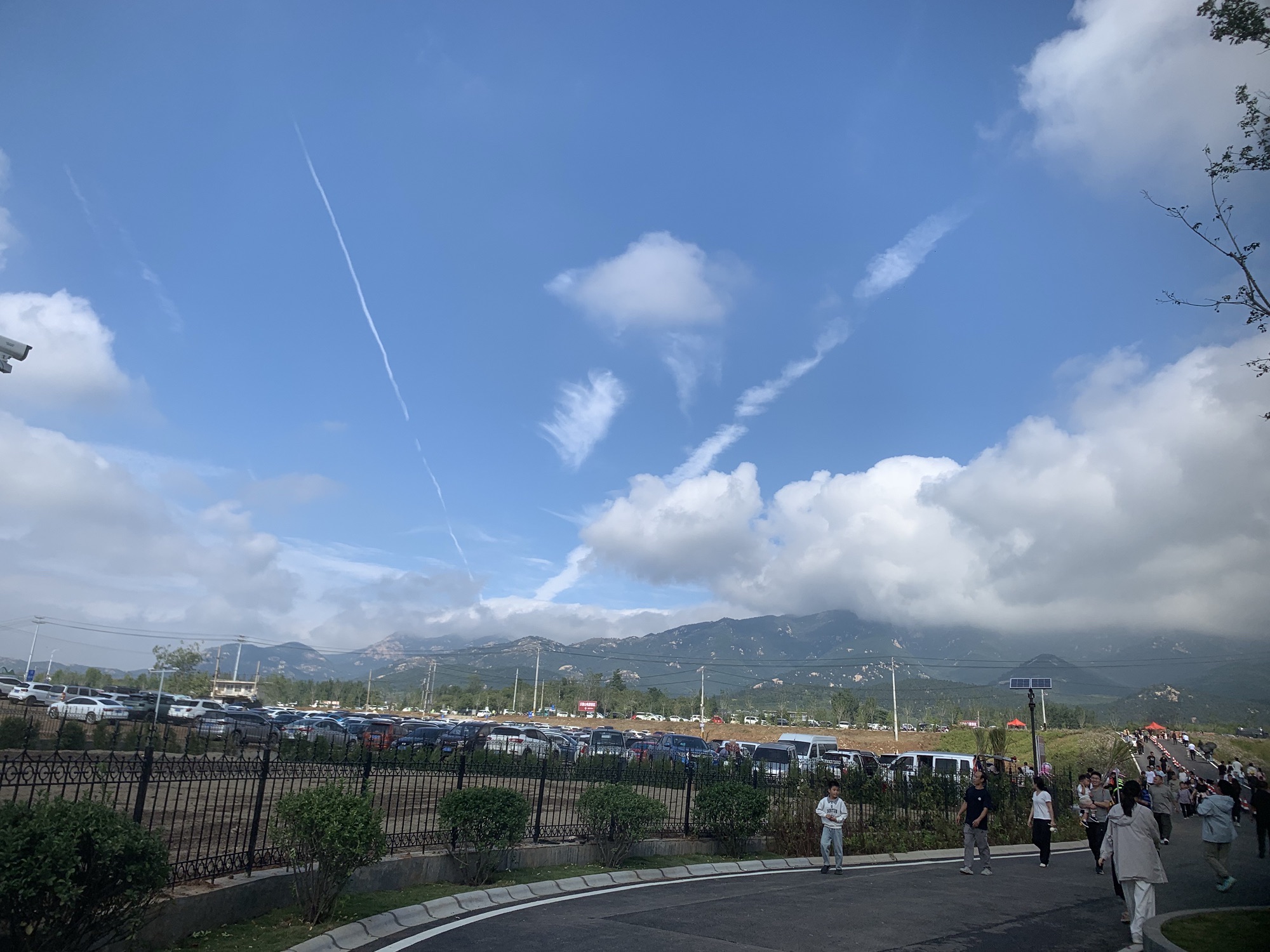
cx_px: 635
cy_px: 476
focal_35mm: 26
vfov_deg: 53.1
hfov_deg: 67.3
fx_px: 954
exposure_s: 1/2833
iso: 25
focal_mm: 4.25
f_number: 1.8
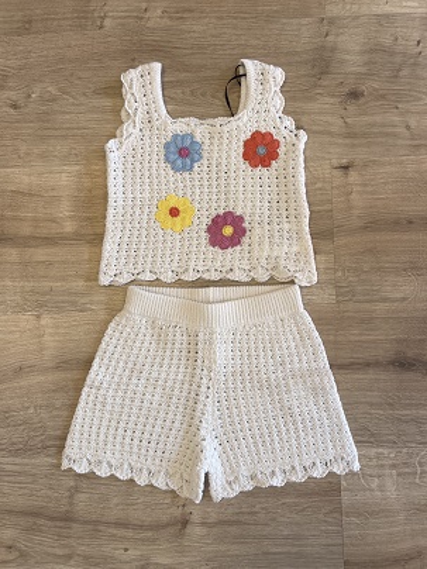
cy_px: 284
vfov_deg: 67.3
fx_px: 428
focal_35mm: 26
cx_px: 214
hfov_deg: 53.1
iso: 40
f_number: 1.5
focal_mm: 5.7
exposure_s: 1/185
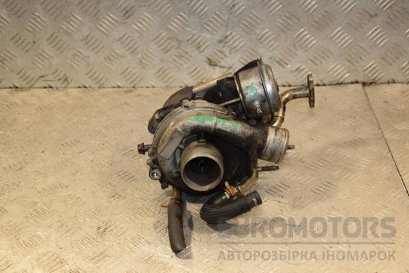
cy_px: 136
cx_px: 204
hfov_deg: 33.4
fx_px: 682
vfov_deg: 22.6
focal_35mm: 60
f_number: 5.6
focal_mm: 40
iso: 800
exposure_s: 1/200
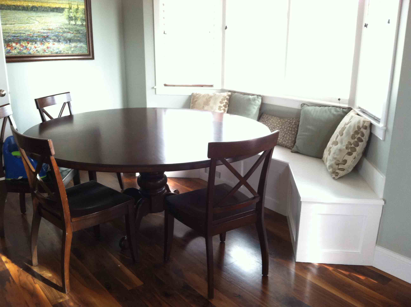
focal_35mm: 35
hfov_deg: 52.7
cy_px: 154
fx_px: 415
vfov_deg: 40.6
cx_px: 206
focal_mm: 3.85
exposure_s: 1/15
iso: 125
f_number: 2.8
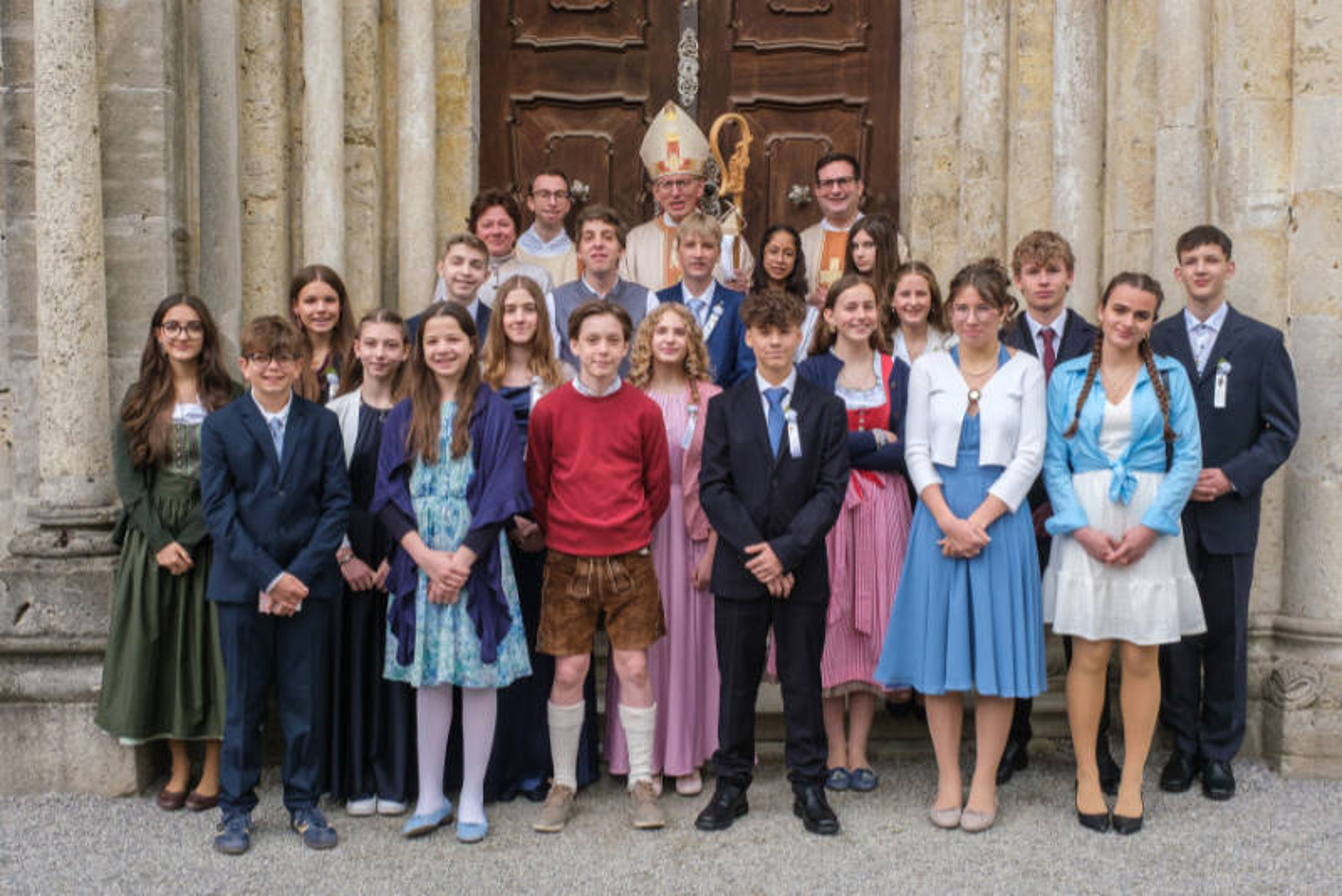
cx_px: 671
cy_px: 448
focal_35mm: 36
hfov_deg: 53.1
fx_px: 1342
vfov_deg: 36.9
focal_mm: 24.2
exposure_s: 1/550
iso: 1600
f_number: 8
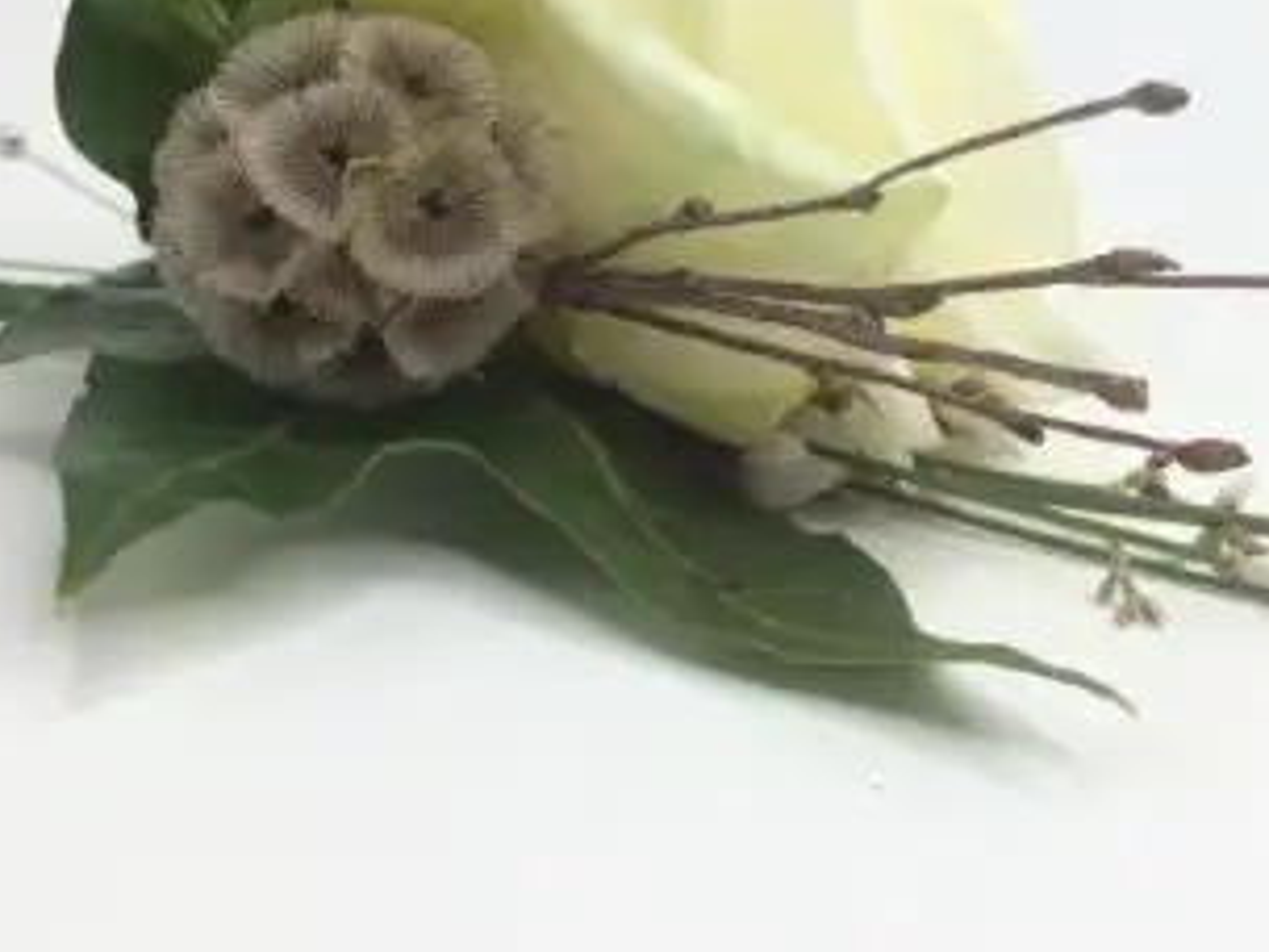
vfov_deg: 23.8
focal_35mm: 61
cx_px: 785
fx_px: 2236
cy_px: 255
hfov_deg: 31.6
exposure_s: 1/260
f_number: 2.2
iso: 32
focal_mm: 4.15
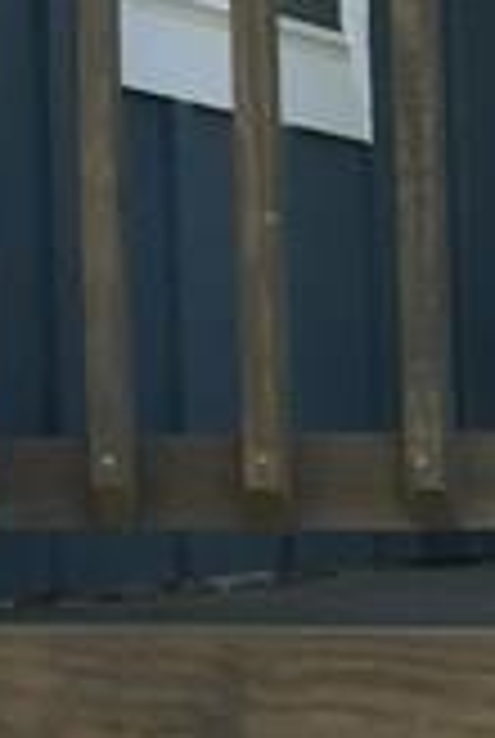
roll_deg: -0.4
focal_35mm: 188
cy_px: 320
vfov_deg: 10.9
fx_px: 3861
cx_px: -1498
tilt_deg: +2.7
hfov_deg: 6.1
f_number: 2.2
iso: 32
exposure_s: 1/120
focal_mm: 4.15
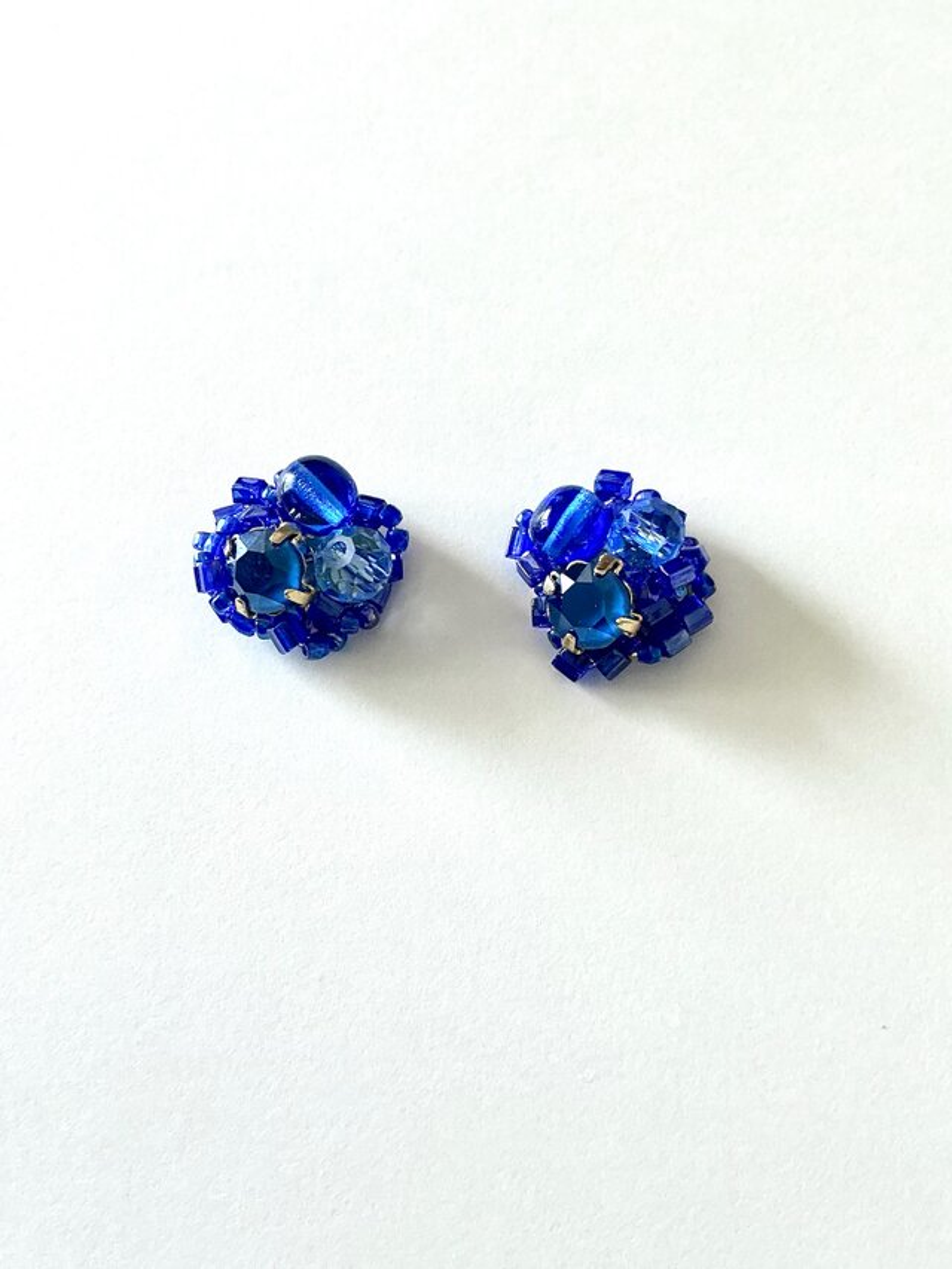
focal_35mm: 29
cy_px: 634
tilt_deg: -71.2
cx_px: 476
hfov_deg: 48.2
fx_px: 1063
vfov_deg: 61.7
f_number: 1.8
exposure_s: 1/60
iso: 50
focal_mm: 3
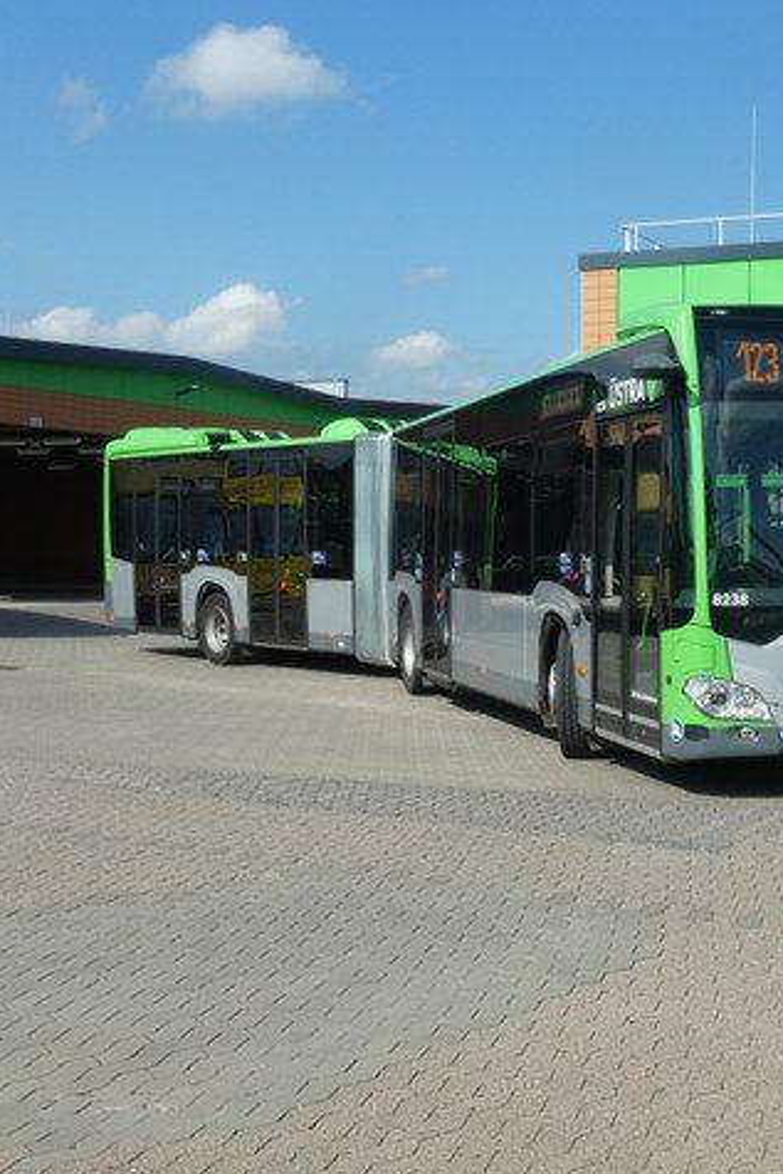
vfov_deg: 40.3
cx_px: 627
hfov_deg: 27.0
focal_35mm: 49
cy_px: 591
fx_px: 1597
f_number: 3.7
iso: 80
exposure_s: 1/200
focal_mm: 6.3
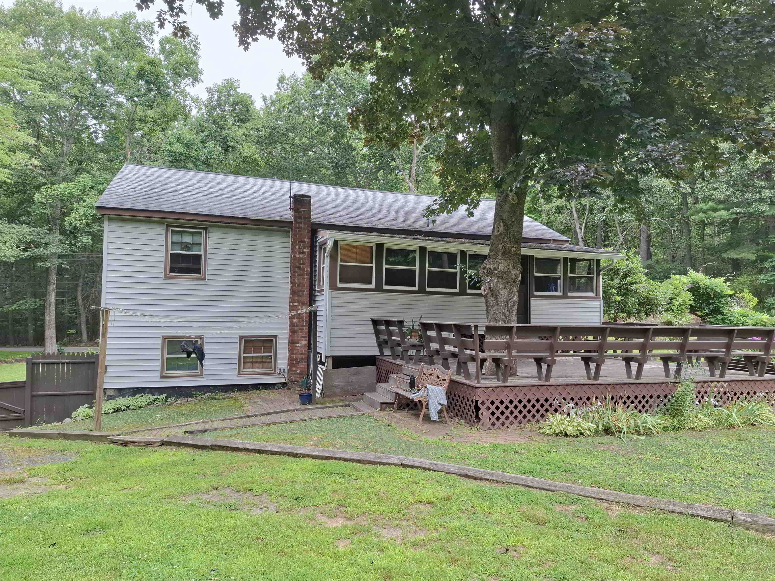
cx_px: 388
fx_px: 515
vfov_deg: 58.9
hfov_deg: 73.9
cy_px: 290
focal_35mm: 23
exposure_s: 1/267
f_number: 1.8
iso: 50
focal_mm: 5.54
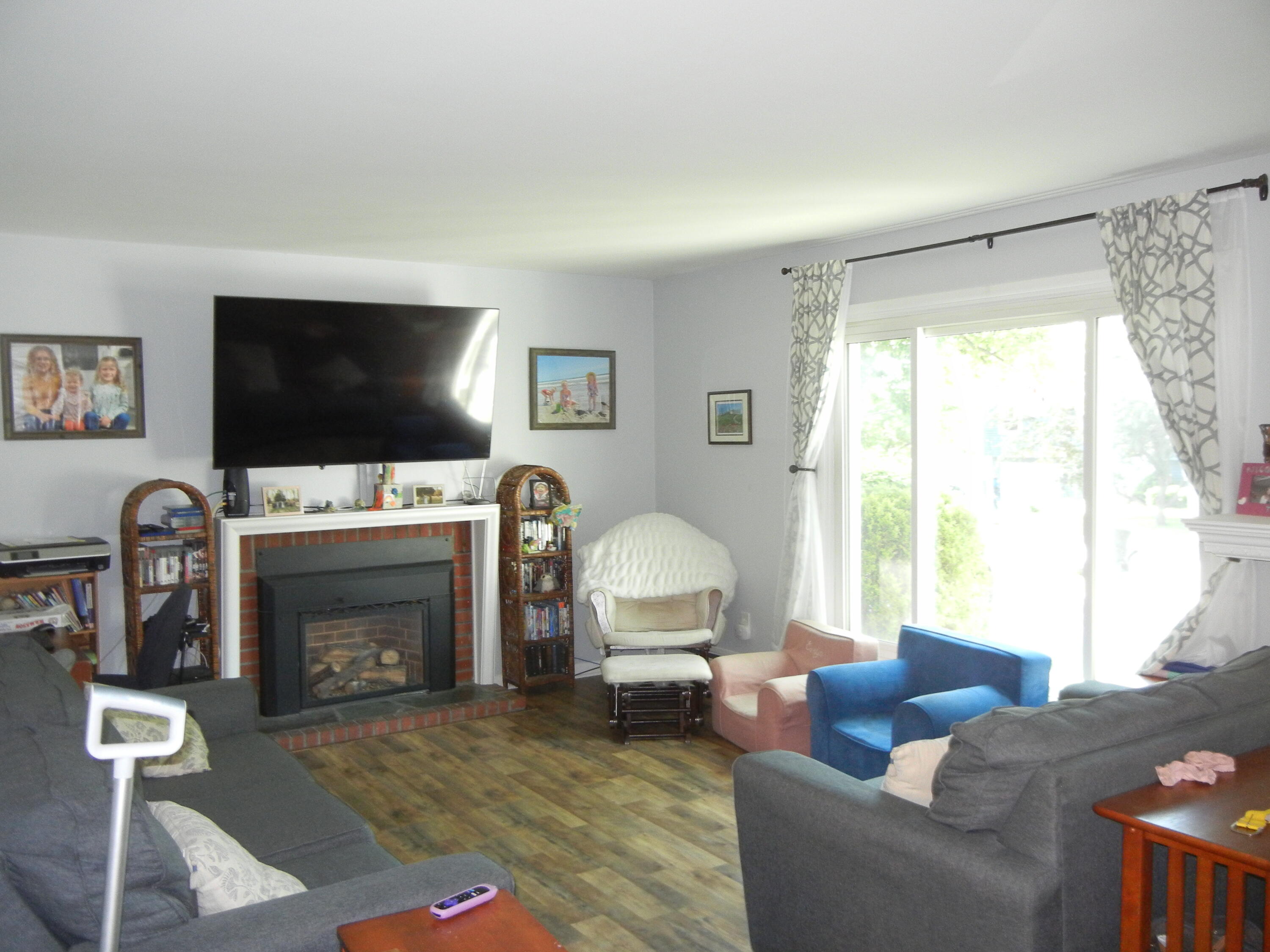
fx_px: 1101
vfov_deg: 46.8
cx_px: 635
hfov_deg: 60.0
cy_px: 476
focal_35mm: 30
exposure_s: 1/30
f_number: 3.5
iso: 504
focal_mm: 5.4
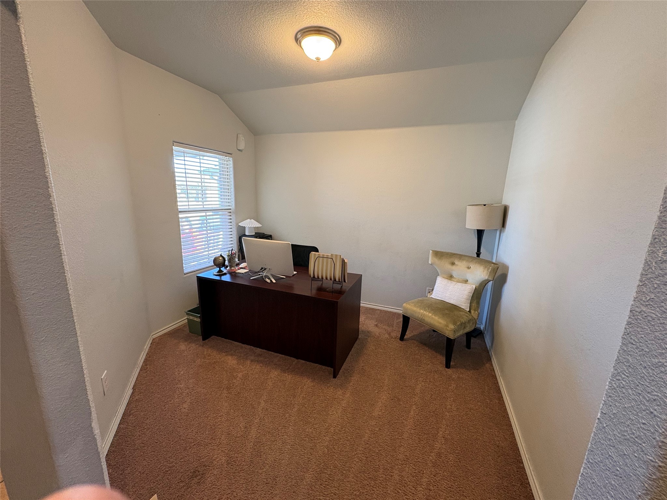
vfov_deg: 85.7
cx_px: 334
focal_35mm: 14
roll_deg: -1.8
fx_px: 270
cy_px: 250
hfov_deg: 102.1
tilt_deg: -11.8
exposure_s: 1/60
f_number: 2.2
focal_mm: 2.22
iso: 250
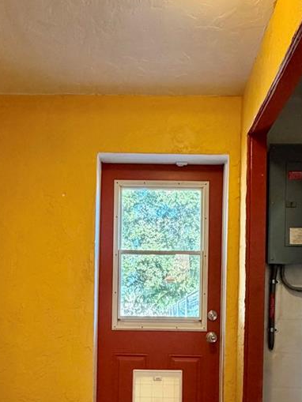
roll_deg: -1.4
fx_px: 384
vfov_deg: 52.2
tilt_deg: +0.2
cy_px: 316
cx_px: 157
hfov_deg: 43.0
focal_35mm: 33
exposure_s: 1/60
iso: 320
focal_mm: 2.22
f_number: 2.2
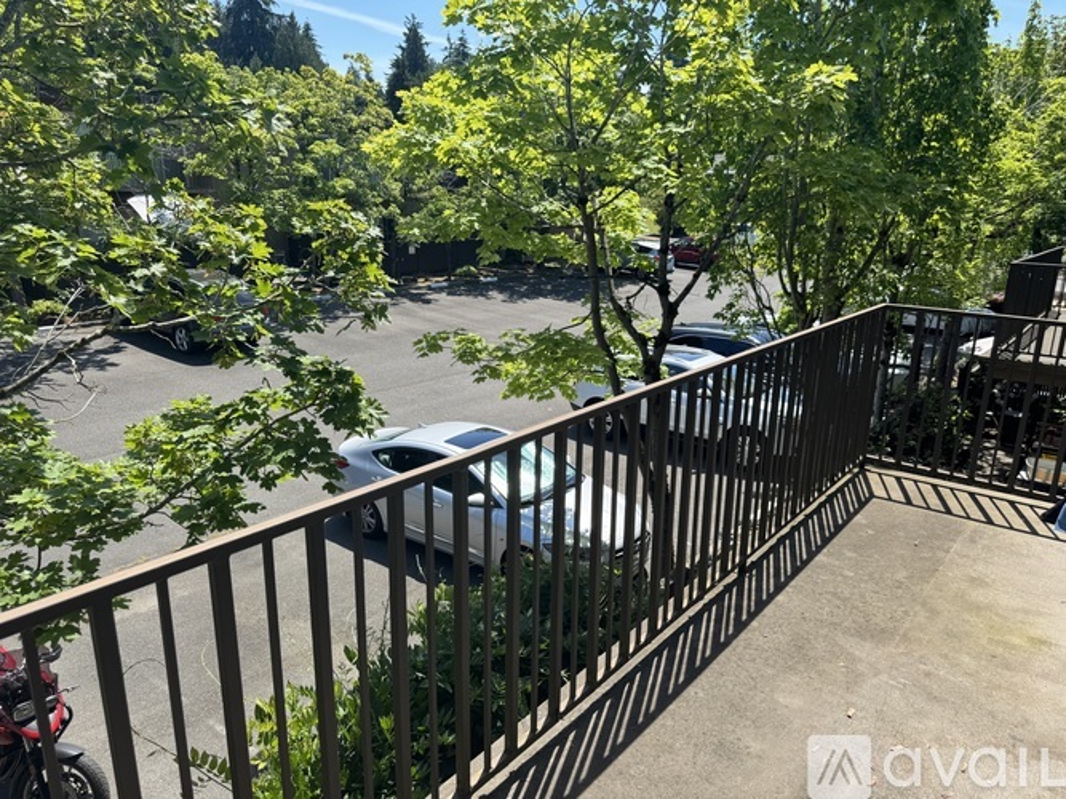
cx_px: 533
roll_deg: -1.4
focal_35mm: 24
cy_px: 400
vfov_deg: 56.8
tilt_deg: -15.6
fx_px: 739
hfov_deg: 71.6
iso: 80
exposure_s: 1/1923
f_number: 1.78
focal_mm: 6.76
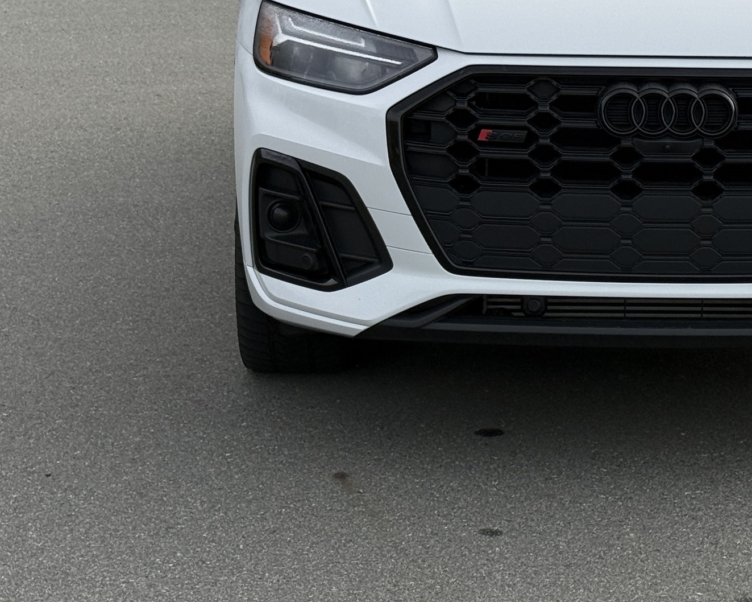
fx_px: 2270
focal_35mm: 102
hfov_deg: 18.6
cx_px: 623
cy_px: 114
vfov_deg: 15.0
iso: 64
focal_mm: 6.76
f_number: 1.78
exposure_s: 1/1330
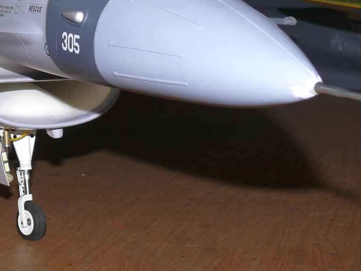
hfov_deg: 18.5
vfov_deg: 14.1
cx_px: 61
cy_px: 86
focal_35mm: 105
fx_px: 1095
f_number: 3.2
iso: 100
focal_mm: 12.1
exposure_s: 1/125
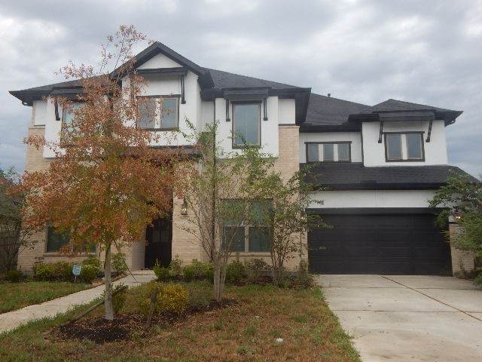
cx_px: 241
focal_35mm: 31
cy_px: 181
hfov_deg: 58.4
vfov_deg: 45.4
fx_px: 432
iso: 125
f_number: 3.2
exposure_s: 1/400
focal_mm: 5.6
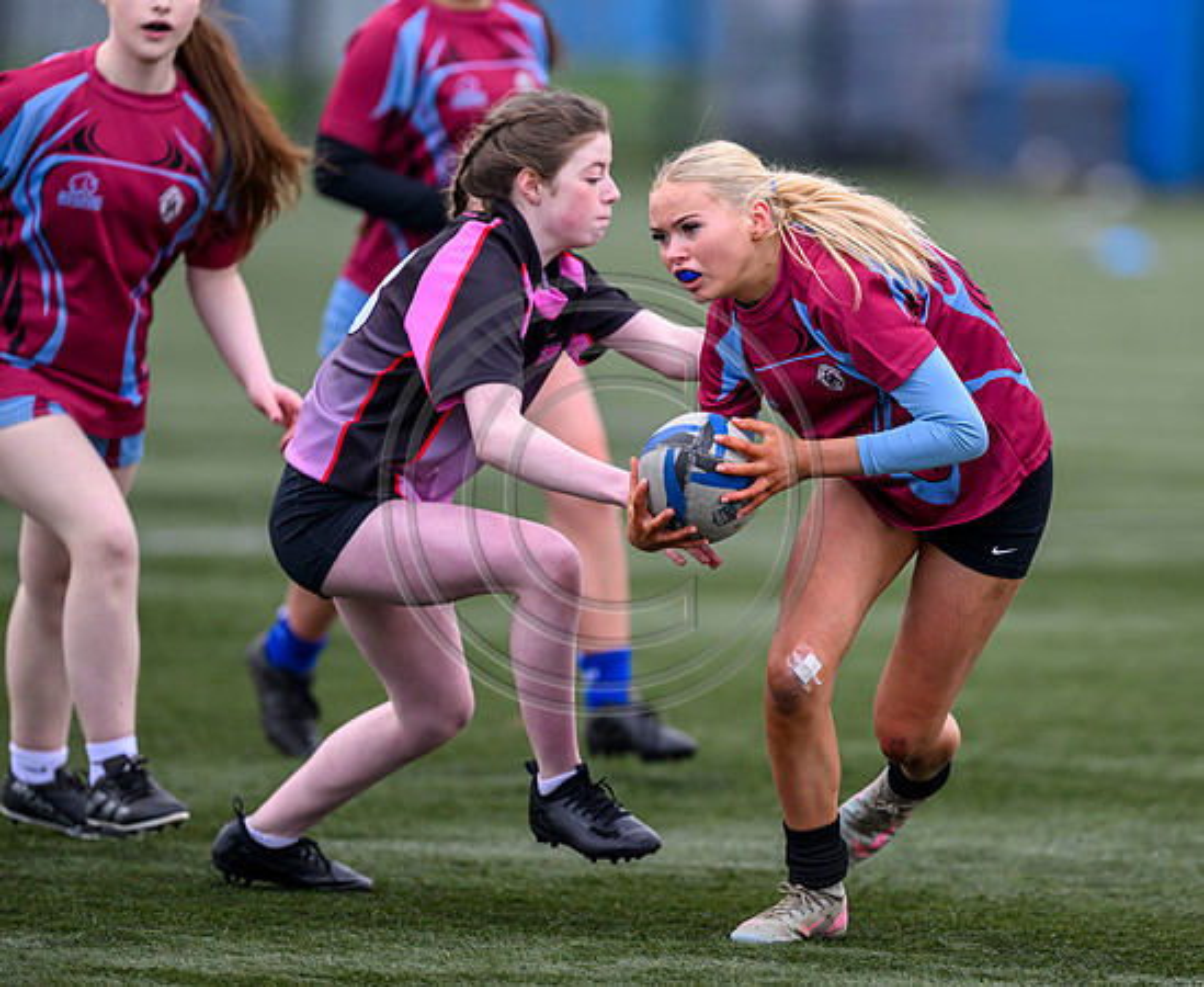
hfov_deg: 4.2
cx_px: 740
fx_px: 16446
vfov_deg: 3.4
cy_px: 494
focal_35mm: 457
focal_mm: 400
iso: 640
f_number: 3.5
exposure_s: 1/1600
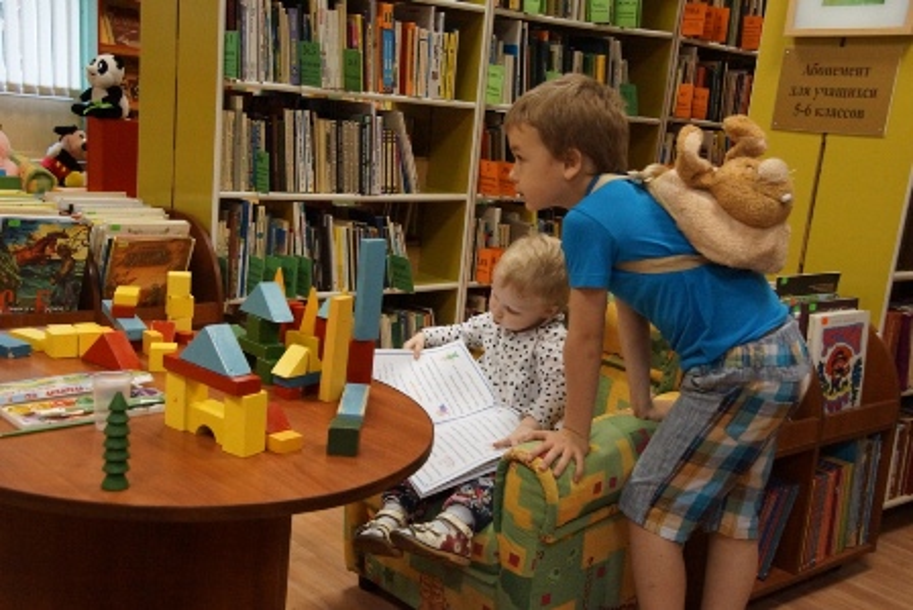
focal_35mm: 39
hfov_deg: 49.5
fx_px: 989
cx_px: 456
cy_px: 305
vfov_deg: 34.2
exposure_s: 1/100
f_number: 5
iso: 2500
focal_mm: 26
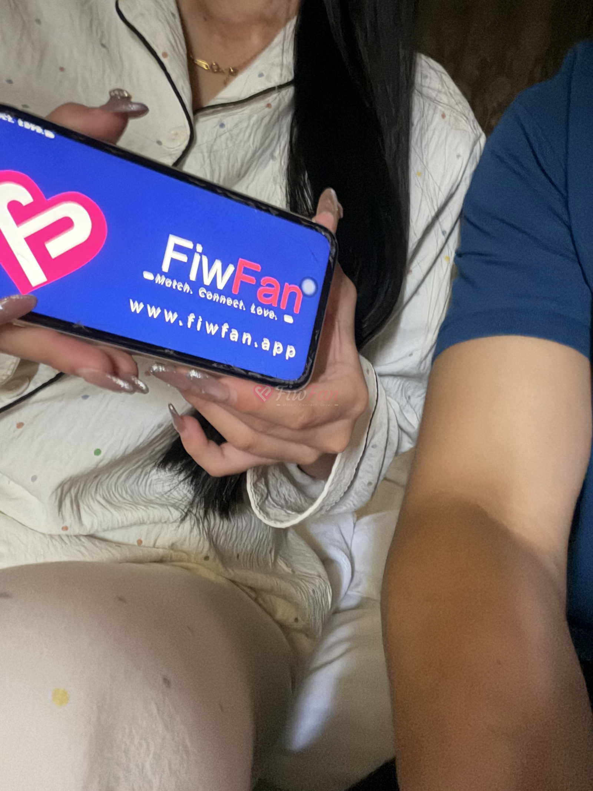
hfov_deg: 46.8
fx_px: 685
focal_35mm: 30
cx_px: 296
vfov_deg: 60.0
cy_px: 396
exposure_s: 1/14
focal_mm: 2.71
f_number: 1.9
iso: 2000
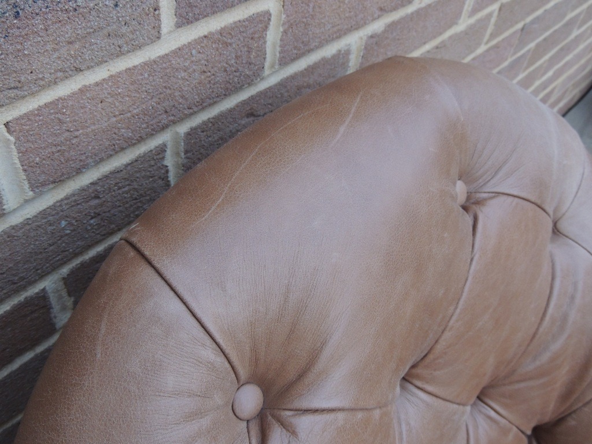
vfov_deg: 40.7
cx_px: 296
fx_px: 599
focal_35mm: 35
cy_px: 222
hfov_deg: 52.6
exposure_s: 1/15
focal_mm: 6.2
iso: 400
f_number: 3.3
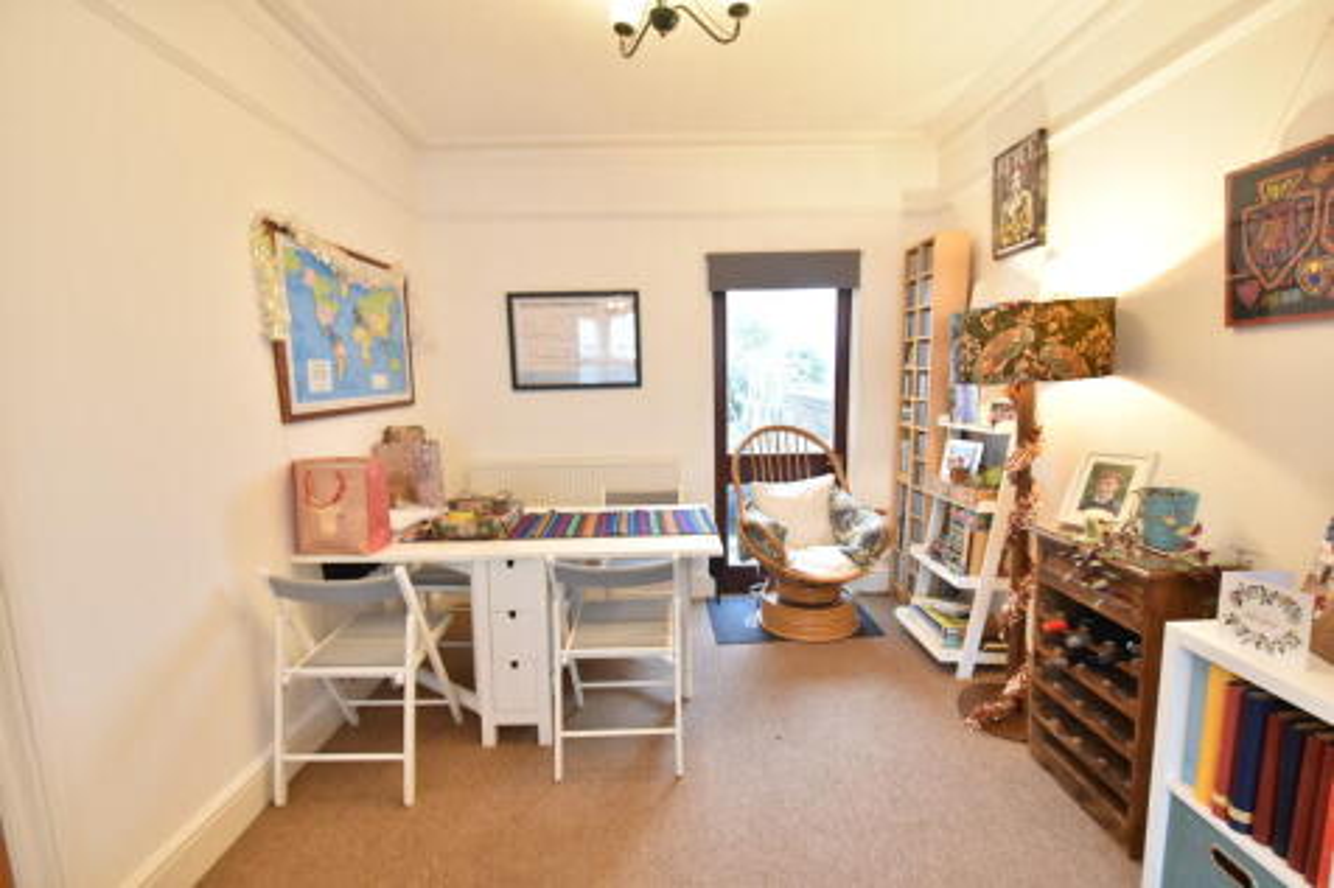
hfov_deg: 100.4
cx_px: 667
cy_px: 444
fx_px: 556
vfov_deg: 77.3
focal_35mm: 15
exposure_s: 1/25
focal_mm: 10
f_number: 3.5
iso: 500
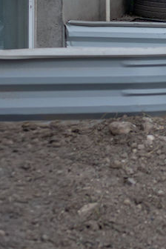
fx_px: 1107
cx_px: 367
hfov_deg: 8.1
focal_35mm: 160
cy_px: -19
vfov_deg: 12.6
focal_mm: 35
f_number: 2.8
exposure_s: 1/250
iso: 100
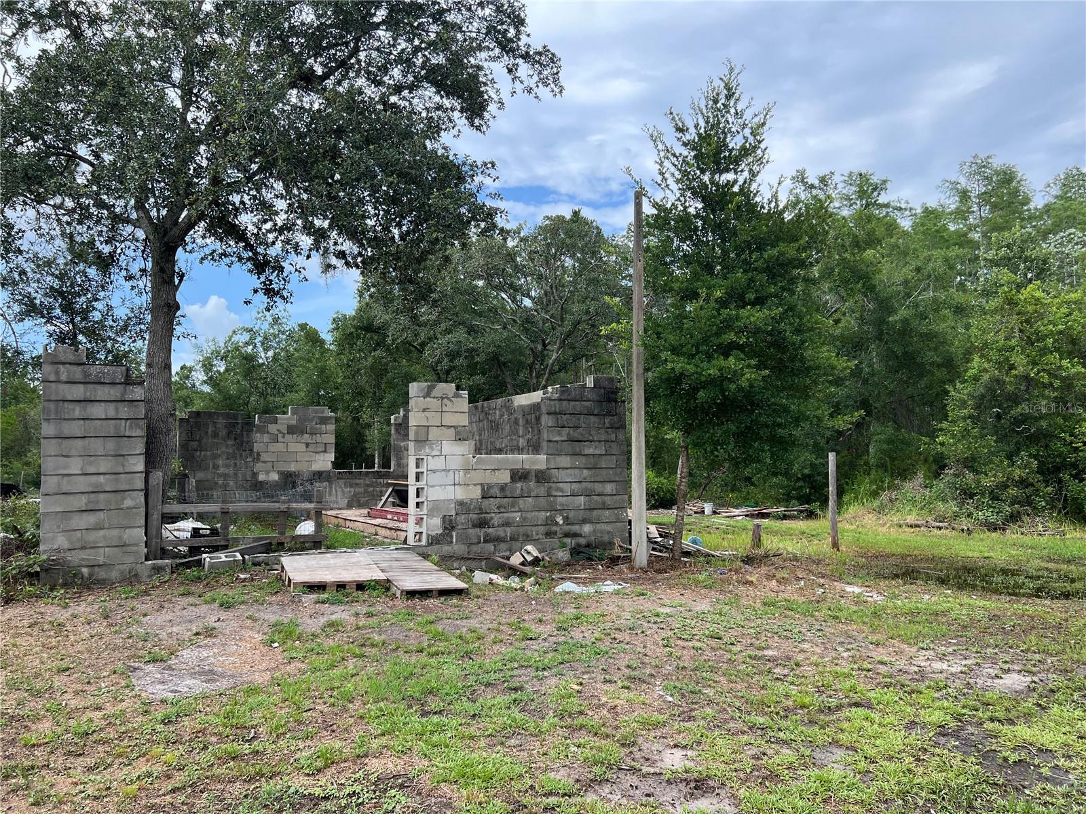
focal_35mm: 26
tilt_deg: +4.5
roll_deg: +0.0
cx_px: 543
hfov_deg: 67.3
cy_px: 407
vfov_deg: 53.1
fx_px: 816
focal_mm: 5.7
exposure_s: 1/1135
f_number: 1.5
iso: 50
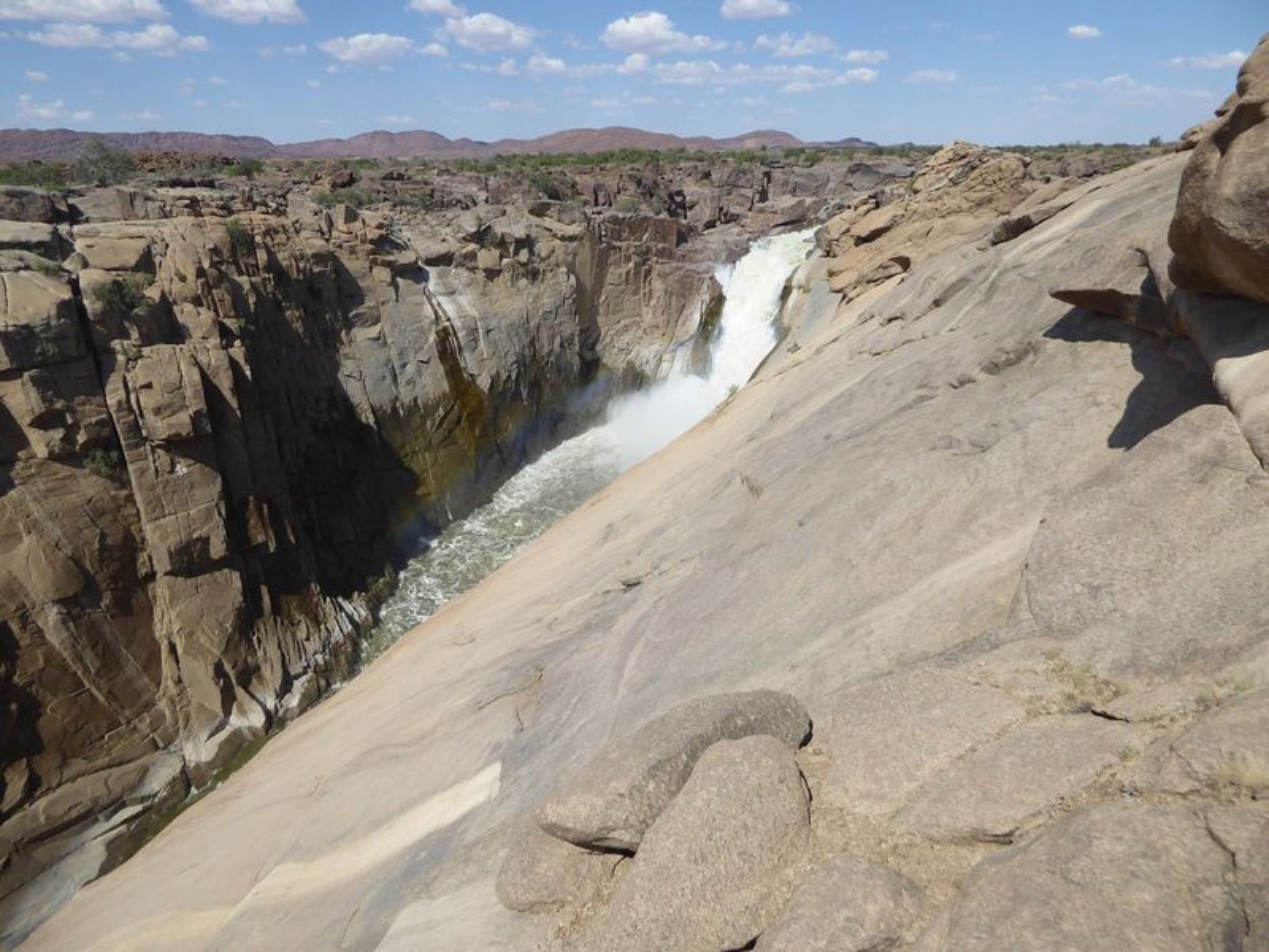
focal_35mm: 25
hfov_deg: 69.4
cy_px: 476
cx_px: 634
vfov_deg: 54.9
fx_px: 916
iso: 80
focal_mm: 4.3
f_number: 3.3
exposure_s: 1/1300
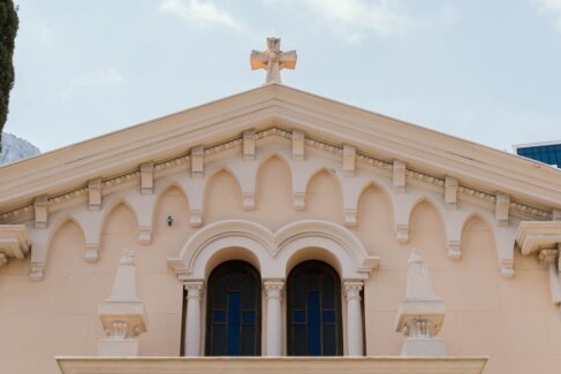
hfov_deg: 32.9
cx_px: 278
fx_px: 951
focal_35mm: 61
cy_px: 285
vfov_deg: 22.1
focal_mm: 29
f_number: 6.3
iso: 250
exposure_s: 1/640
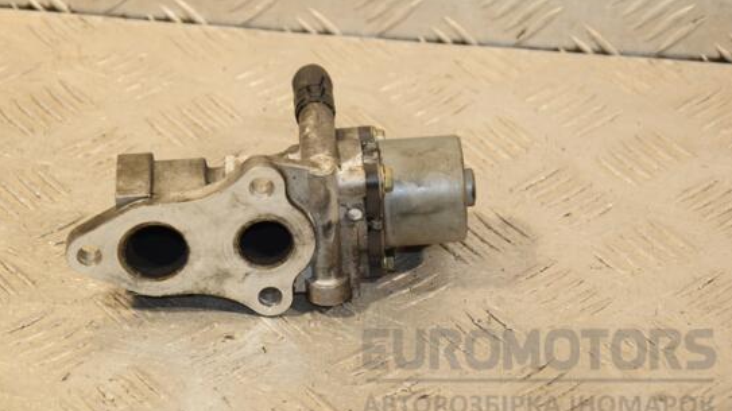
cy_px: 170
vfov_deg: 8.7
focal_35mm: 139
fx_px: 2697
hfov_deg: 15.5
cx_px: 337
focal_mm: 80
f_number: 6.3
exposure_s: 1/200
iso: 800
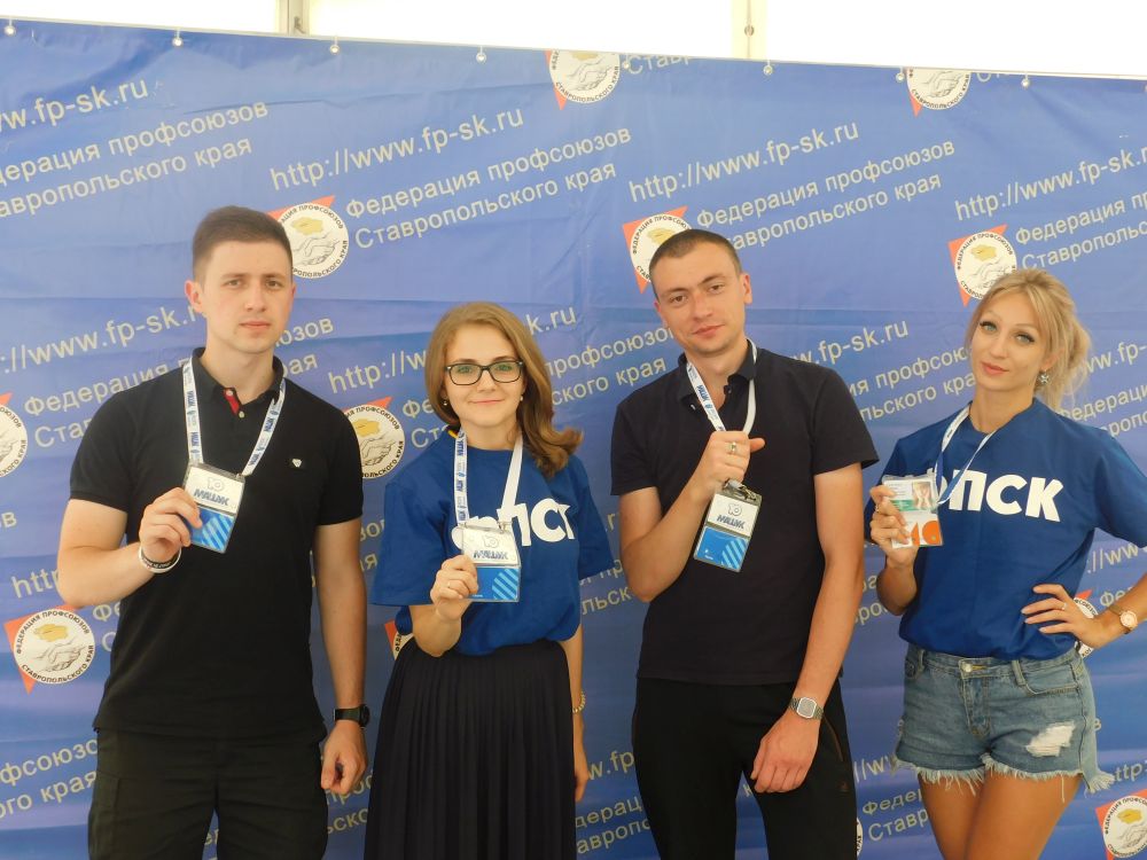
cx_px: 574
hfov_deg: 42.1
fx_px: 1491
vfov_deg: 32.2
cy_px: 430
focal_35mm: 45
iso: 125
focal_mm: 8
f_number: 3.7
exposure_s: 1/60
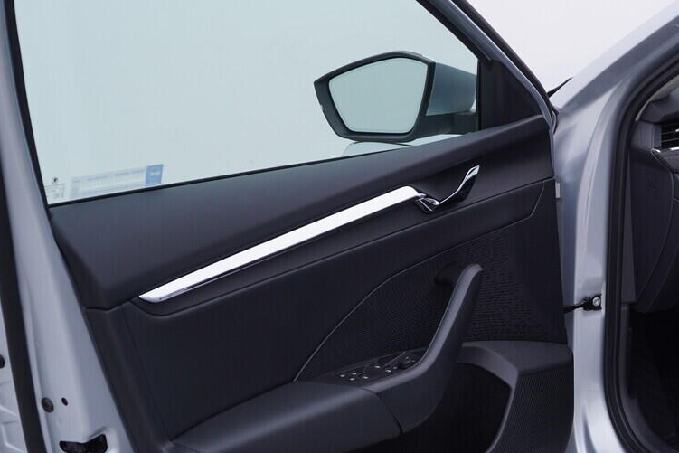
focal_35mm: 69
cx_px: 573
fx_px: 1302
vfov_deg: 19.7
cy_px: 232
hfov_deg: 28.4
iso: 125
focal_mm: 24
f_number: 4
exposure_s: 1/80
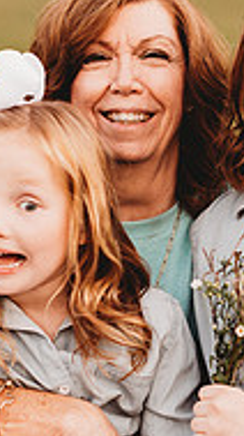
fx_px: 2444
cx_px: 150
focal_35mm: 212
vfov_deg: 10.2
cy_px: 258
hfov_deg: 5.7
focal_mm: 85
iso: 125
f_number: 2.2
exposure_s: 1/125
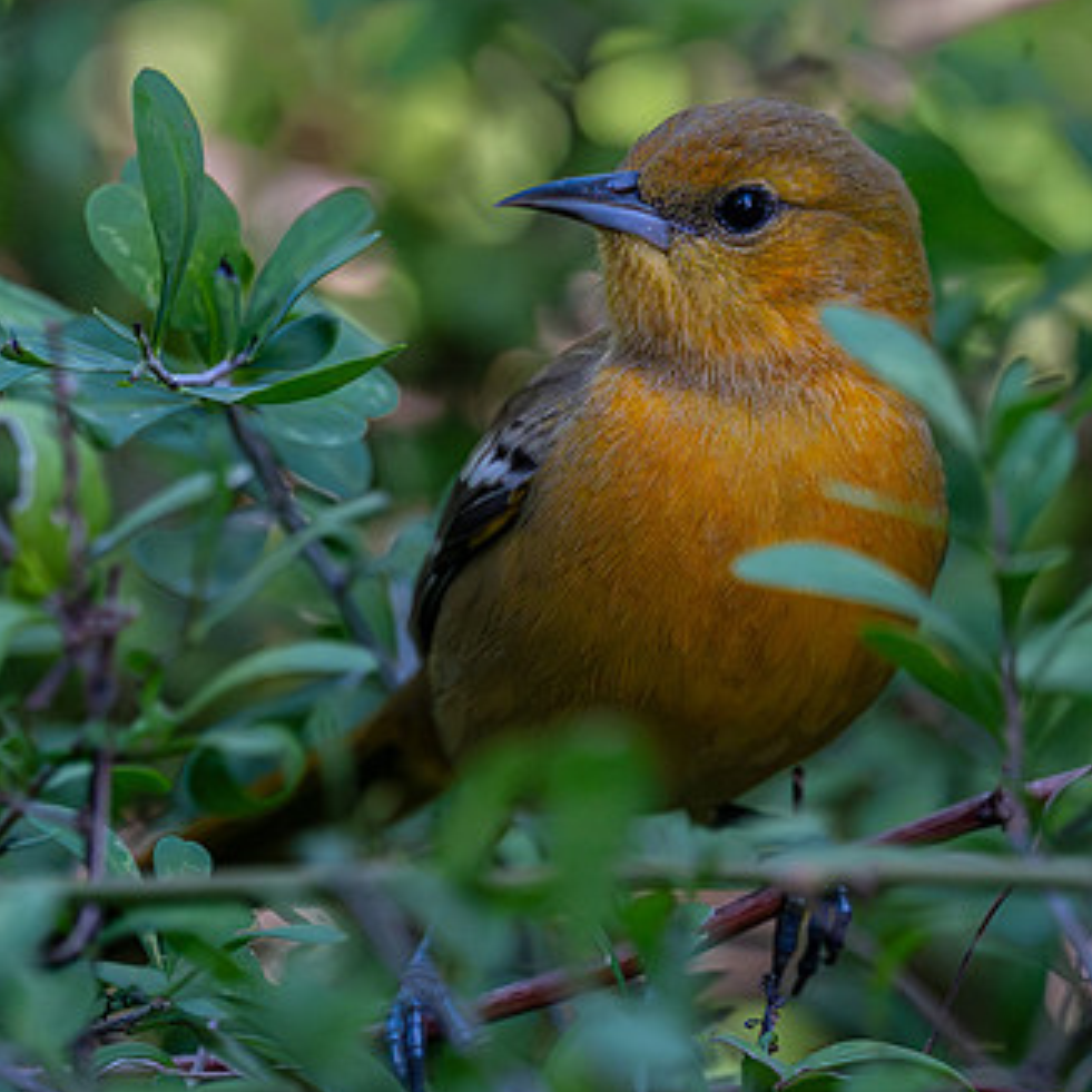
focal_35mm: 1153
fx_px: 41151
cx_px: 555
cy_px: 438
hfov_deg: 1.5
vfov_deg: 1.5
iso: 7200
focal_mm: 500
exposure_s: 1/1600
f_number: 7.1
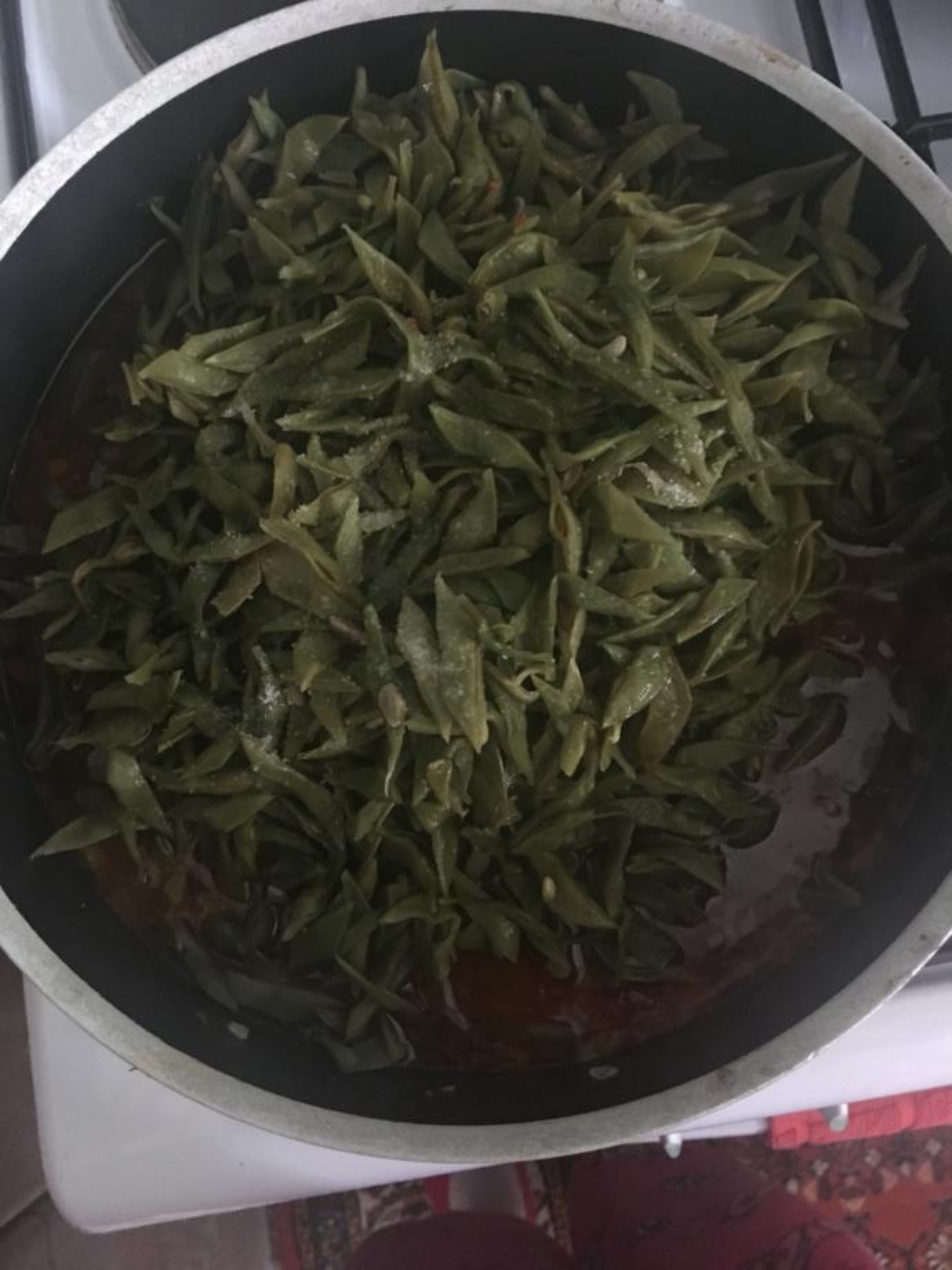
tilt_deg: -80.7
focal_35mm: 29
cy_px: 635
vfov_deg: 61.7
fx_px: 1063
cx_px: 476
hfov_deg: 48.2
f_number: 2.2
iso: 500
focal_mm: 4.15
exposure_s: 1/17
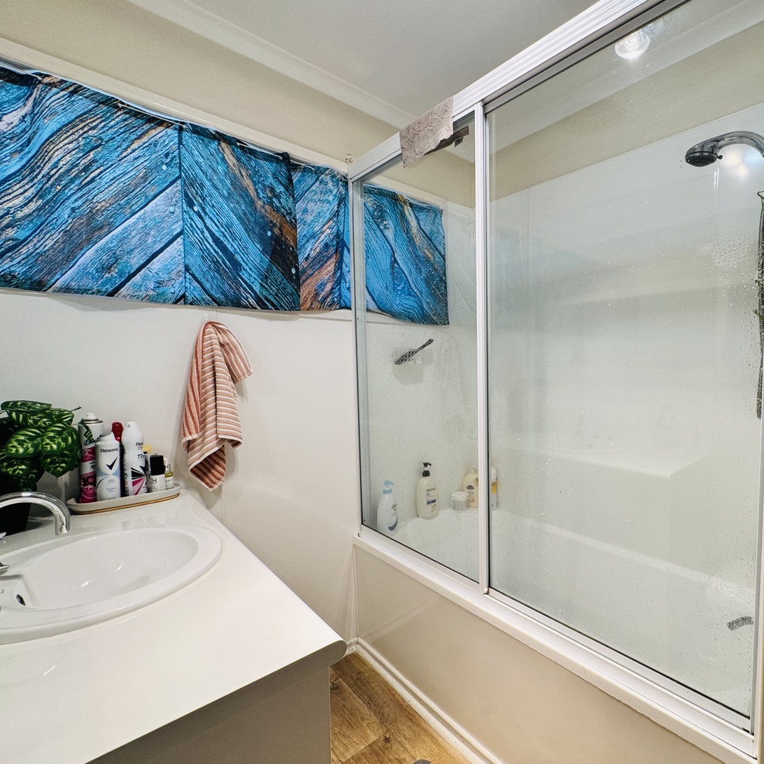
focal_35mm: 17
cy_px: 391
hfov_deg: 80.5
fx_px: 424
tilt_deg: -3.7
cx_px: 523
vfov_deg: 84.0
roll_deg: -0.3
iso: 50
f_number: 2.2
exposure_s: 1/100
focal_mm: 2.22
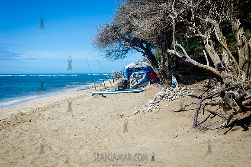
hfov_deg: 52.0
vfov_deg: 36.1
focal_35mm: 37
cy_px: 84
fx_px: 257
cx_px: 126
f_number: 3.5
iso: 100
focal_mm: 35
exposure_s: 1/1250
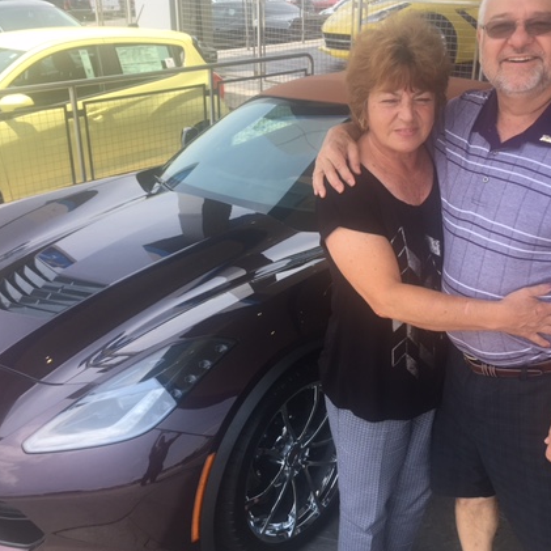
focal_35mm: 39
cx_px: 308
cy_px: 267
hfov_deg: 42.8
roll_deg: -1.2
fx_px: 702
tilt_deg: -21.1
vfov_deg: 42.8
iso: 25
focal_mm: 4.15
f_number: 2.2
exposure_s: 1/557
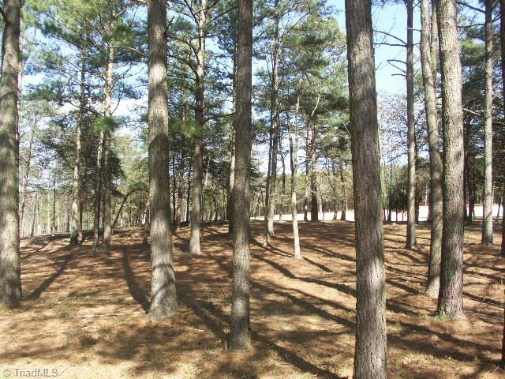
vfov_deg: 49.7
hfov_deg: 63.4
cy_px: 190
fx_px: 408
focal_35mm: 28
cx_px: 252
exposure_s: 1/125
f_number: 4.5
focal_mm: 7.21
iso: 64
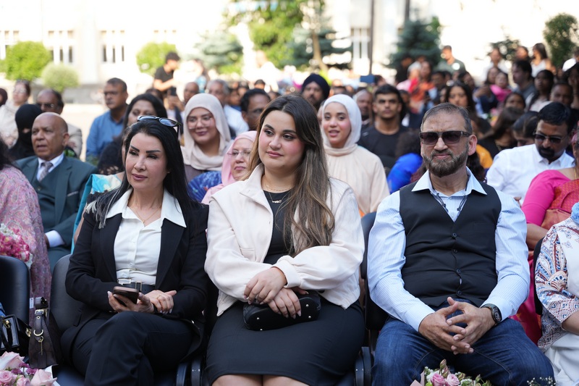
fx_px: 1126
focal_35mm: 70
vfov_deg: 19.4
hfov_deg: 28.8
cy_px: 193
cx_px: 290
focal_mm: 70
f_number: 2.8
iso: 100
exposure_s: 1/160
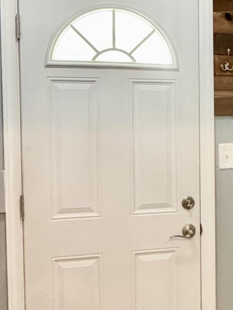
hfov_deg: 26.7
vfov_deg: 36.8
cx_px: 225
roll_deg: +1.2
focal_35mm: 52
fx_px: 466
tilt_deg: -2.5
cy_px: 146
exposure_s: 1/60
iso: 500
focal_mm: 2.22
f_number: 2.2
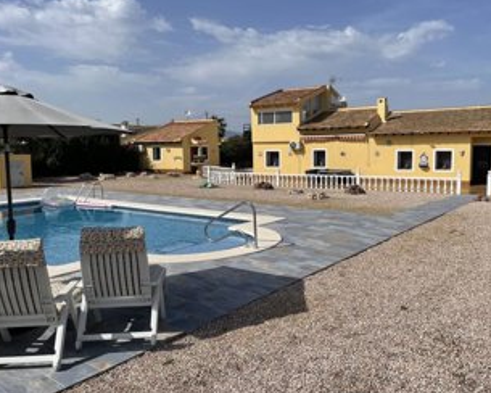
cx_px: 269
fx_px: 436
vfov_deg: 48.5
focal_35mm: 30
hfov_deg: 58.7
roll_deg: +1.2
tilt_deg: -5.2
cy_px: 185
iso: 32
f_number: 1.6
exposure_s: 1/6897
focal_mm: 4.2
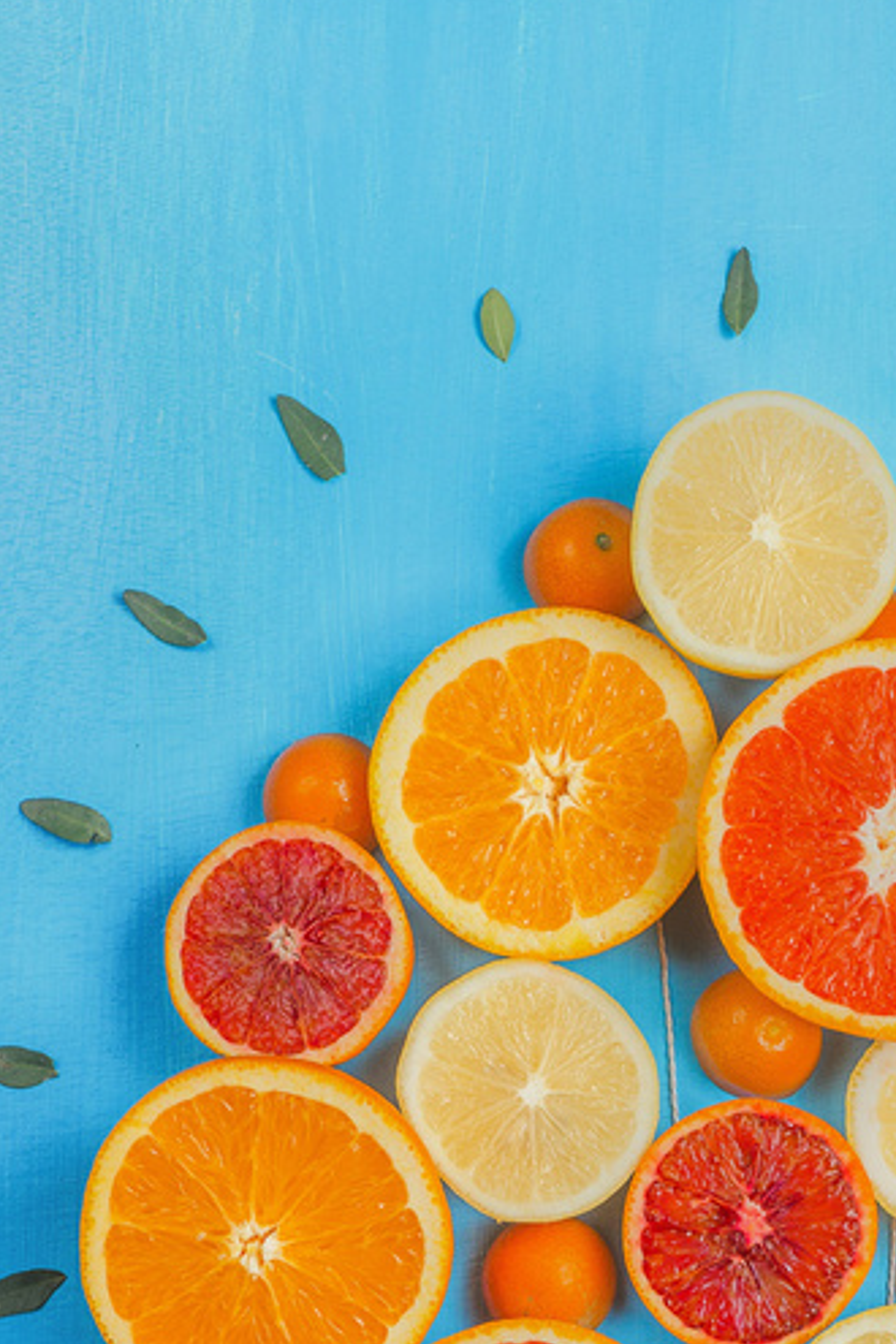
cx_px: 770
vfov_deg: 19.7
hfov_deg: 13.5
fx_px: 3770
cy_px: 1317
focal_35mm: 101
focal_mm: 50
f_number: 8
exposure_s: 1/160
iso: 200
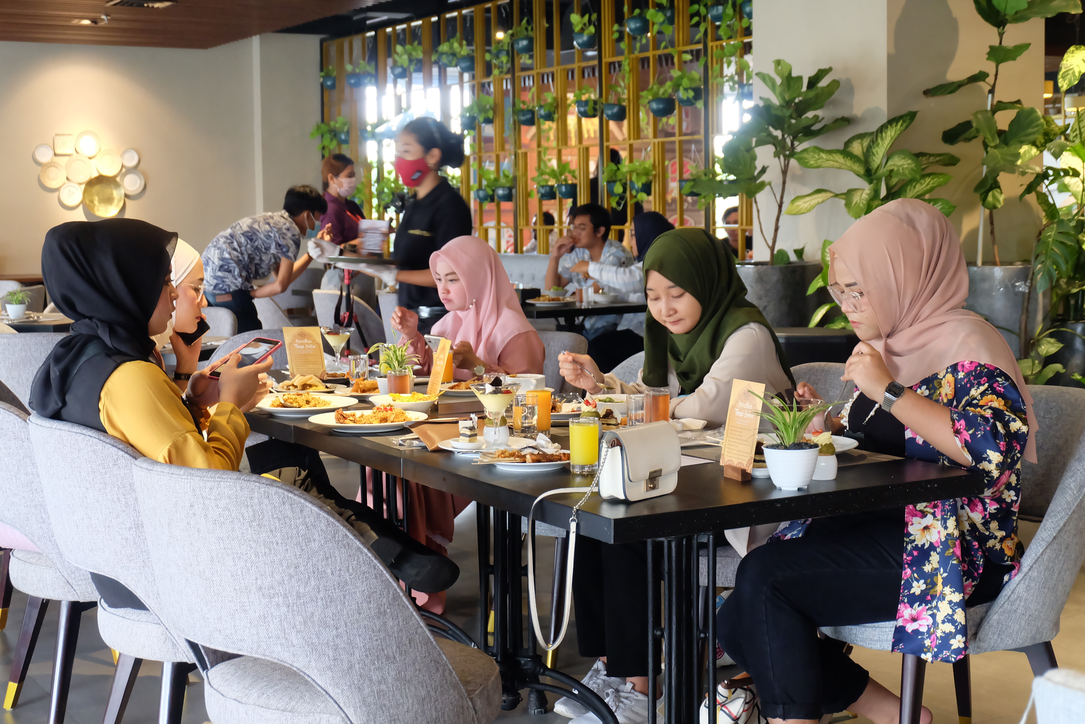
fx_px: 1688
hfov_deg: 35.6
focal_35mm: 56
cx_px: 542
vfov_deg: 24.2
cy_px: 362
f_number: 5.3
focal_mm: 37.1
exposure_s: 1/70
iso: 3200
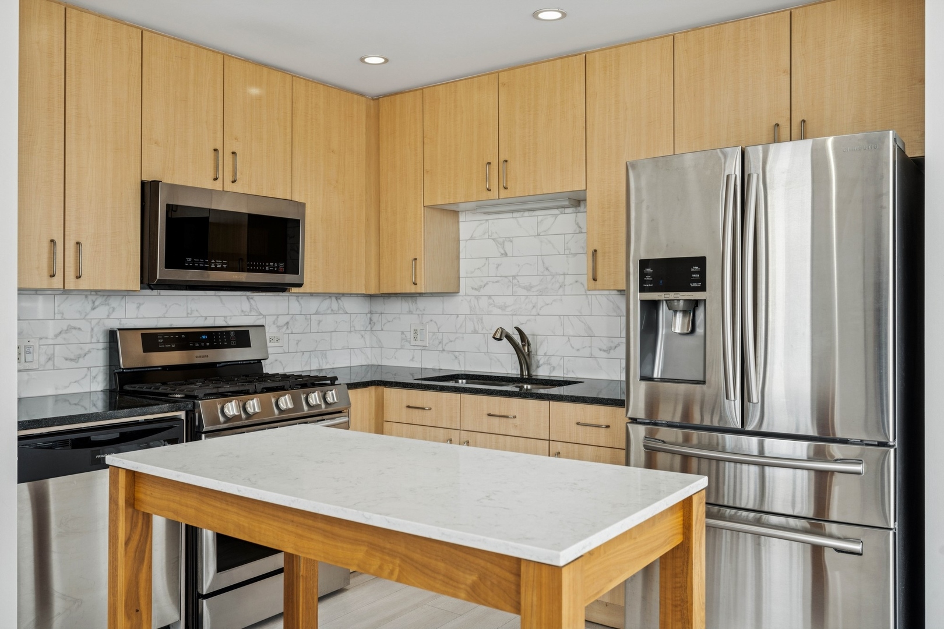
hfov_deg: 63.7
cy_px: 314
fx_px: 760
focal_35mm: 29
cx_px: 472
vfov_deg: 45.0
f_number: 8
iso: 320
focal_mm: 29
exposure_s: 1/80
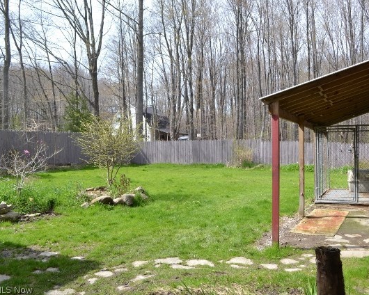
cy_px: 148
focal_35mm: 34
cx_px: 215
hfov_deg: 52.6
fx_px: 371
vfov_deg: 43.4
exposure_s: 1/160
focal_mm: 20
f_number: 7.1
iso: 100
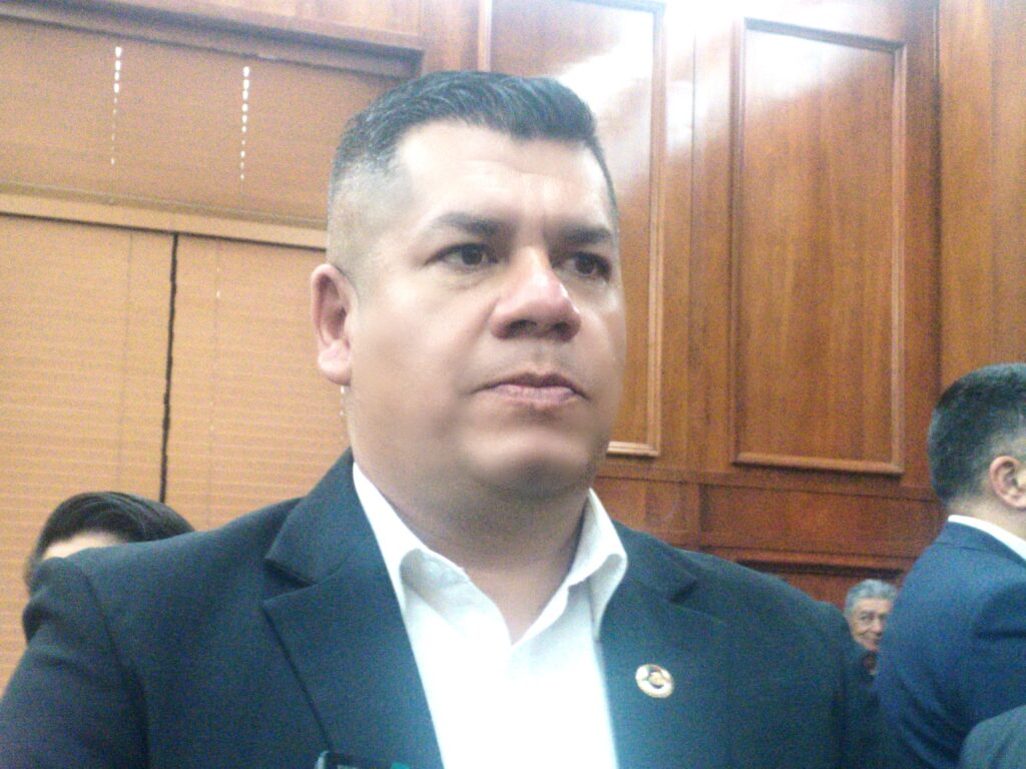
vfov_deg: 19.9
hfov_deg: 26.3
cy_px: 384
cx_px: 513
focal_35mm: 74
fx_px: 2193
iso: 516
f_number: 1.8
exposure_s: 1/33.3
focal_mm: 4.75
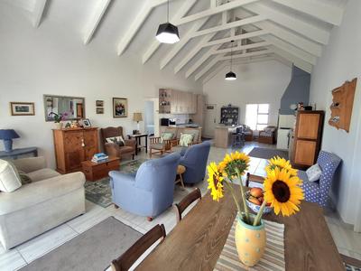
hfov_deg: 94.5
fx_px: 167
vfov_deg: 78.1
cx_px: 180
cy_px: 136
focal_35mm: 16
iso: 40
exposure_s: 1/50
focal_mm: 1.64
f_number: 2.2
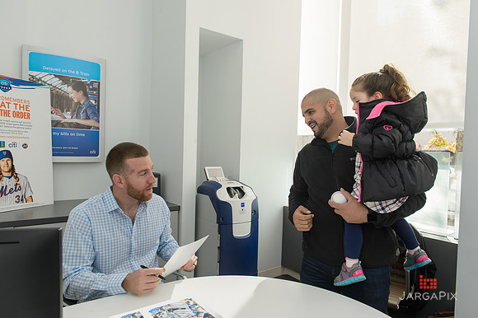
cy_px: 159
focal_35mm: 24
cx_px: 239
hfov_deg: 73.8
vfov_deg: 53.1
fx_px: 318
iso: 500
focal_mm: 24
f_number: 5.6
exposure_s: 1/160
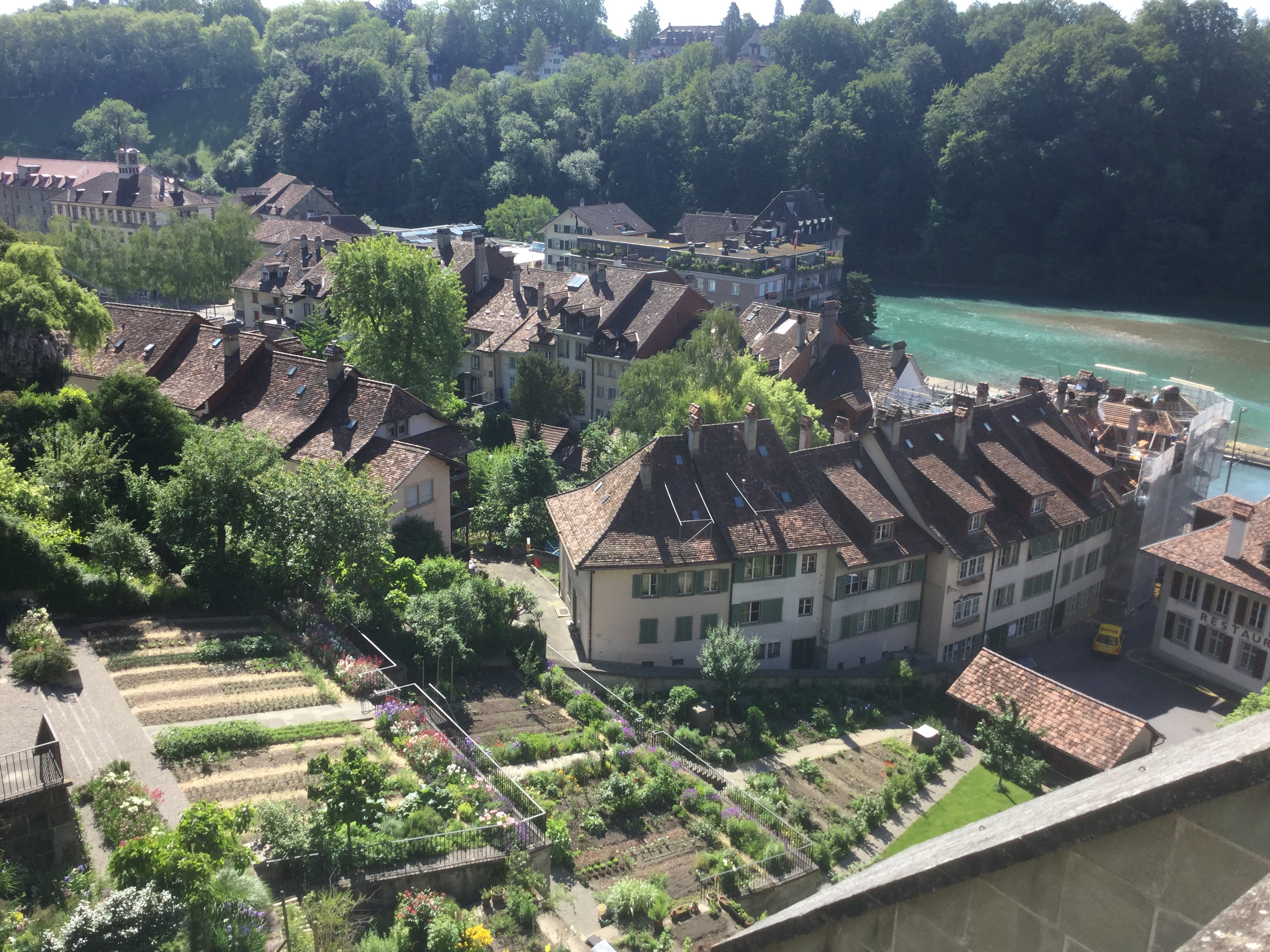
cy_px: 476
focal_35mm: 31
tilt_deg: -19.0
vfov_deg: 45.4
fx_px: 1137
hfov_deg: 58.4
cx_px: 635
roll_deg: -1.2
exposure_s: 1/515
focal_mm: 3.3
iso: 25
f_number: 2.4
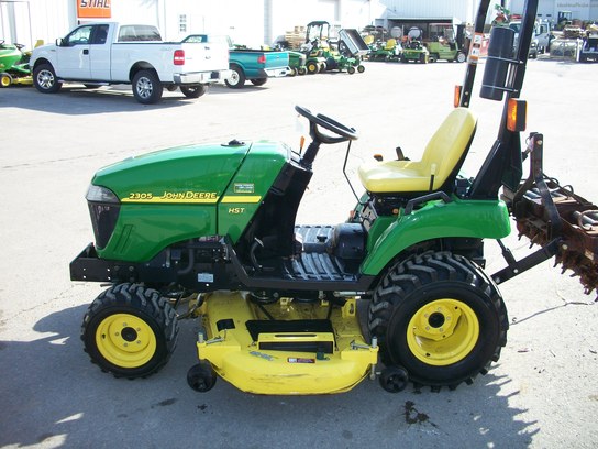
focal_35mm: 35
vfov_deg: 40.7
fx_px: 605
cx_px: 299
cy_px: 224
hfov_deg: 52.6
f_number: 3.1
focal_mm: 6.3
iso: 80
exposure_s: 1/320
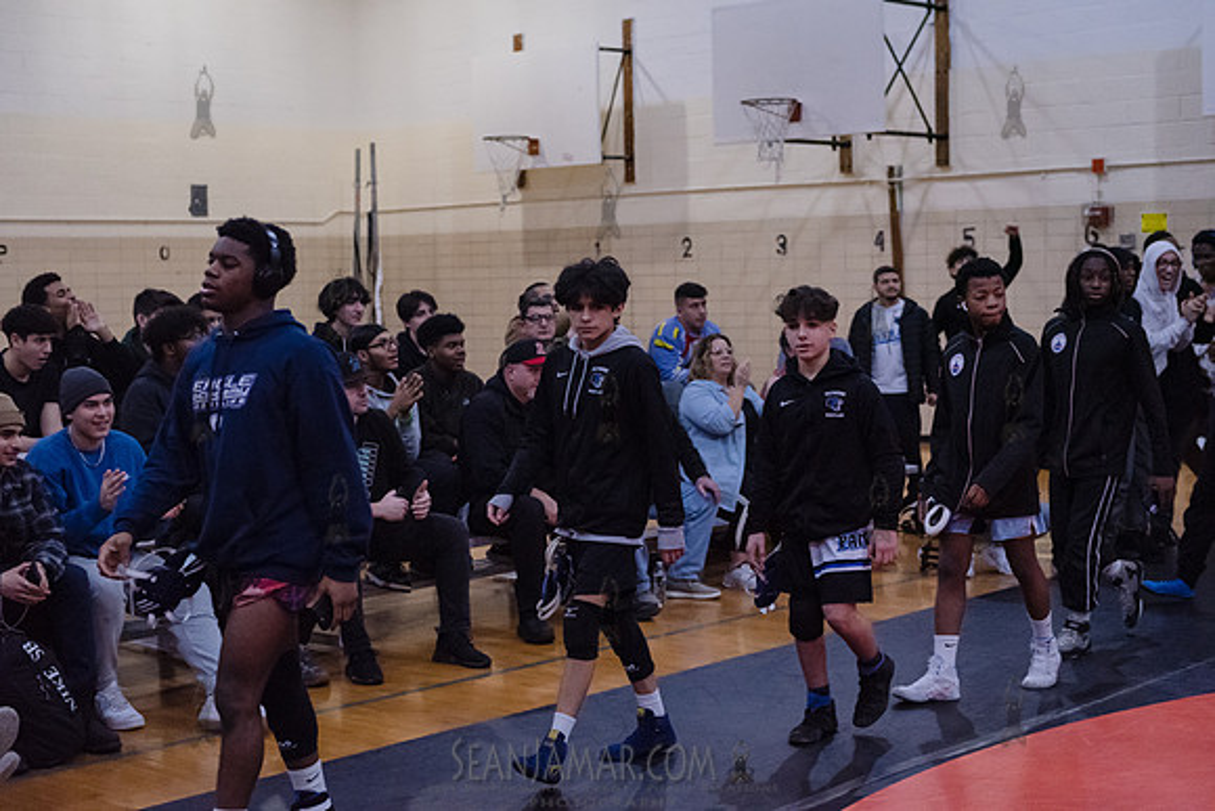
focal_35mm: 56
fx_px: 1890
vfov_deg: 24.2
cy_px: 406
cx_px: 608
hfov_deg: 35.6
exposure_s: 1/400
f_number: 3.2
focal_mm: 56
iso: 8000
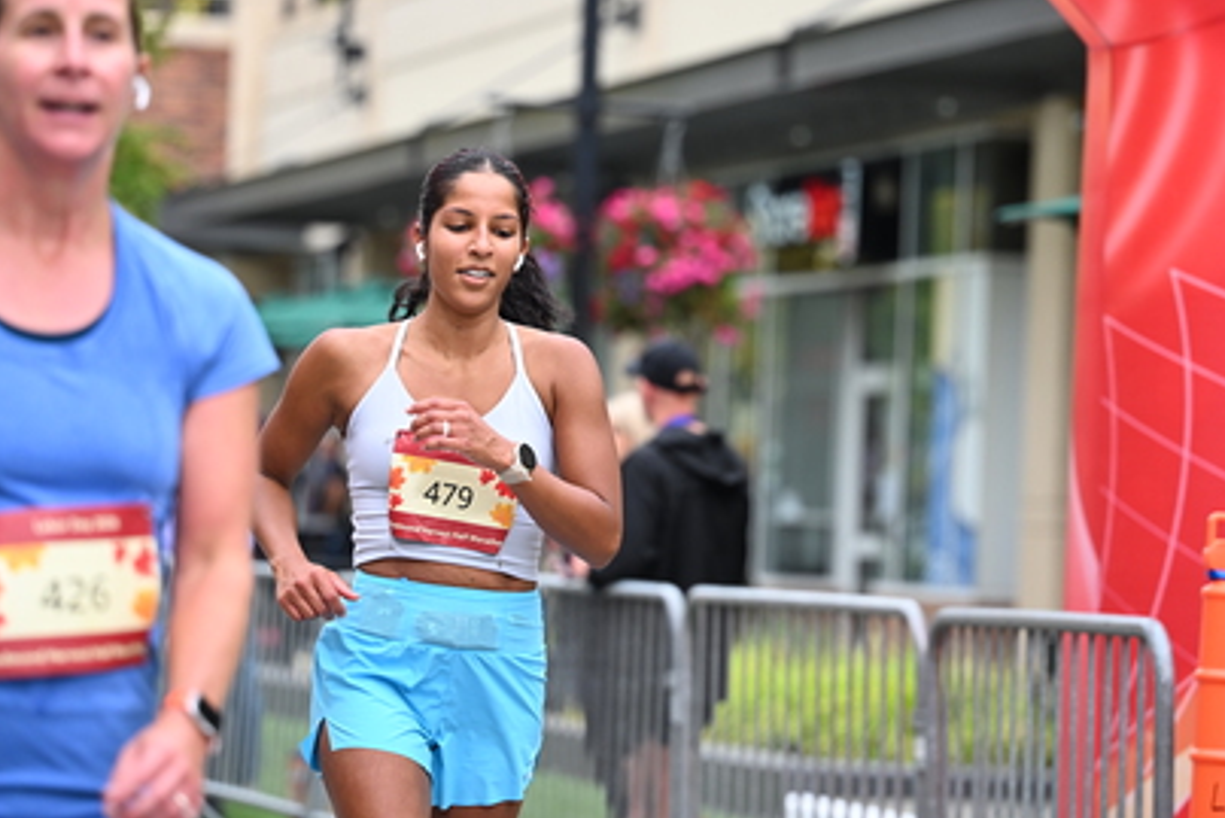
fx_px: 5344
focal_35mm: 157
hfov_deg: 13.1
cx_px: 641
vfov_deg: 8.7
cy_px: 321
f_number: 2.8
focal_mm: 115
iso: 640
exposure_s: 1/1600
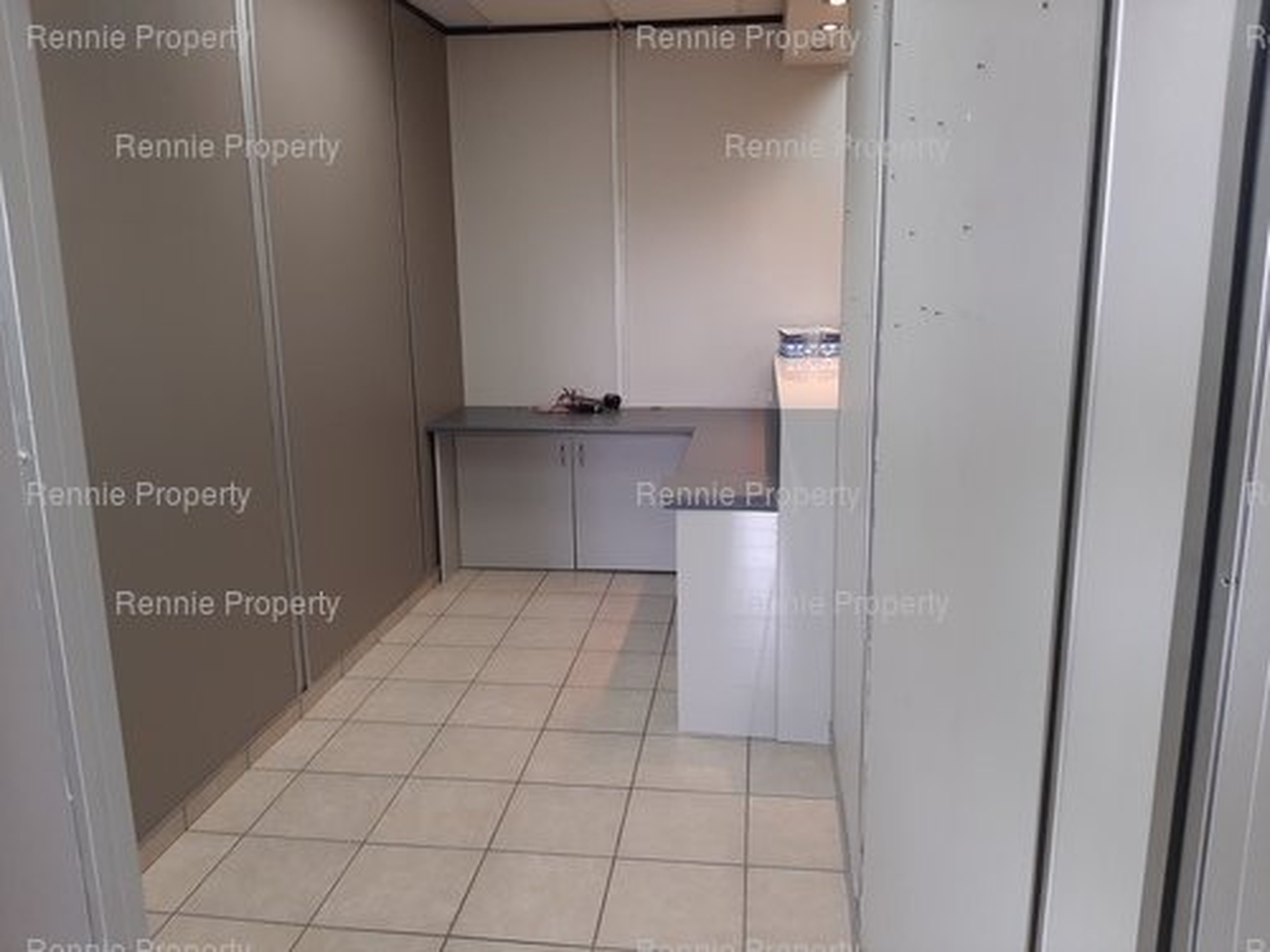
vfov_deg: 51.4
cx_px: 635
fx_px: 991
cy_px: 476
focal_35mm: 27
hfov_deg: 65.3
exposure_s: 1/50
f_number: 1.7
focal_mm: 3.93
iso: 100
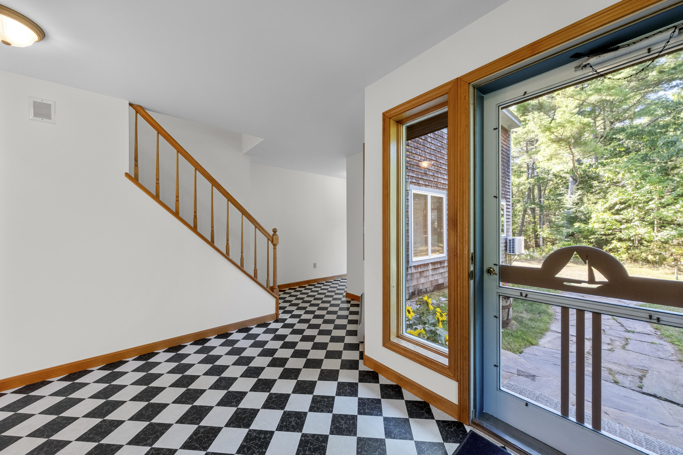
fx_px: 228
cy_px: 228
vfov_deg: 90.0
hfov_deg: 112.6
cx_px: 342
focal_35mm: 12
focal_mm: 8.3
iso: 500
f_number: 8
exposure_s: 1/8
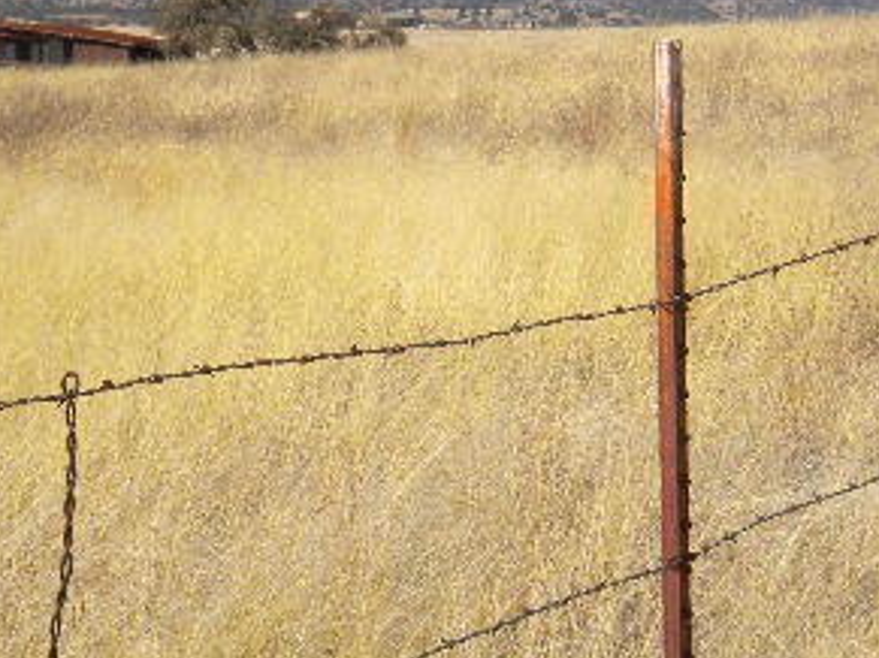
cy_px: 178
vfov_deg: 7.0
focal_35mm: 211
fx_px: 5356
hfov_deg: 9.4
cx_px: 450
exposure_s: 1/317
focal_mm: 17.3
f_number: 8
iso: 80
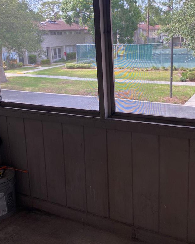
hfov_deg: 38.1
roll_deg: +1.8
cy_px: 102
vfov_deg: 46.7
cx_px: 116
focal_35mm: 39
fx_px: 281
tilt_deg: -11.5
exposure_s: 1/208
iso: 32
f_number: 1.8
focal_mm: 4.25
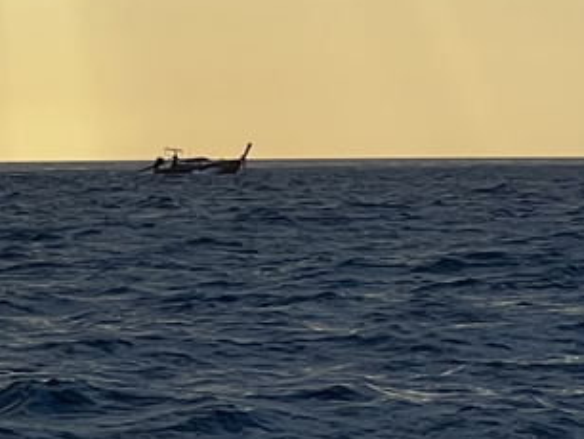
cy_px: -527
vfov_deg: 3.7
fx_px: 6787
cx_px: -460
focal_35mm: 402
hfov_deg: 4.9
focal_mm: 9
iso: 32
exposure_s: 1/490
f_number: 2.8
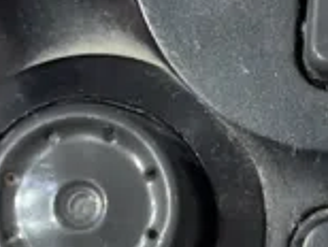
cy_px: 341
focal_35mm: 108
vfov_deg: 13.2
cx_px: 262
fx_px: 1025
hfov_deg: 18.0
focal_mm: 5.7
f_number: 1.5
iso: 400
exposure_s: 1/40
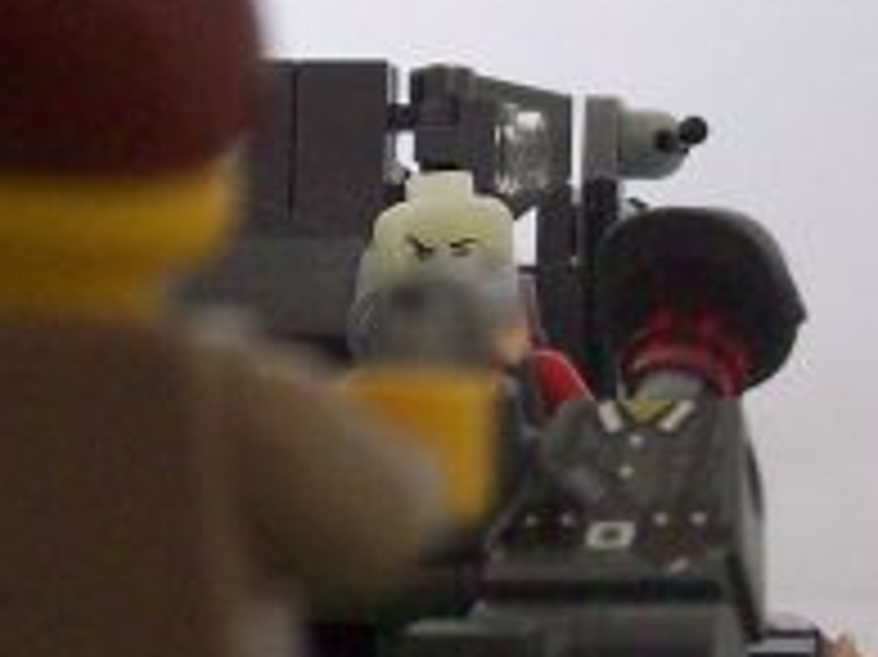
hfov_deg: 16.7
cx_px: 275
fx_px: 2991
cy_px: 328
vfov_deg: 12.5
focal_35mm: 118
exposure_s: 1/8
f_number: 2.7
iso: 200
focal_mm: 6
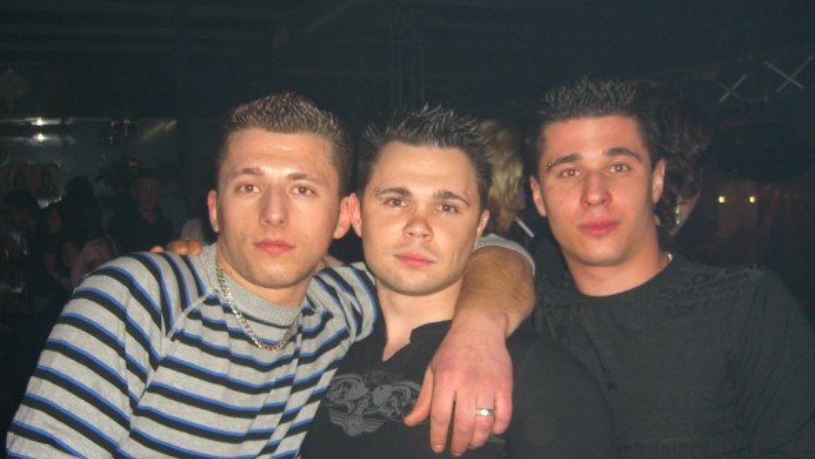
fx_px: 908
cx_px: 404
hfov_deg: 48.3
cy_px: 296
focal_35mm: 42
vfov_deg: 28.2
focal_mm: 7.9
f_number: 2.8
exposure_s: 1/60
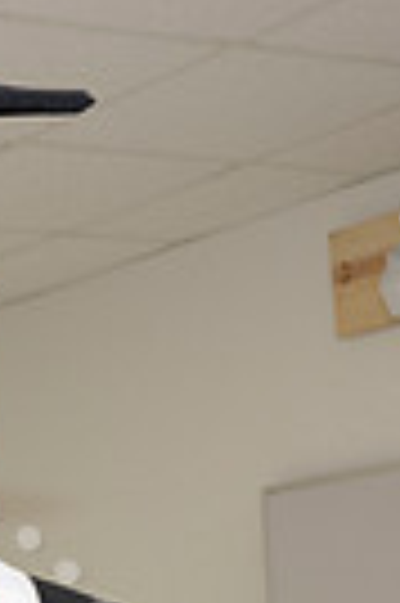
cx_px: -406
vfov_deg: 14.7
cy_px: 860
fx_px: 2189
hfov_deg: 9.7
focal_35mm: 131
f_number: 5.6
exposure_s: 1/80
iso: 800
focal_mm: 26
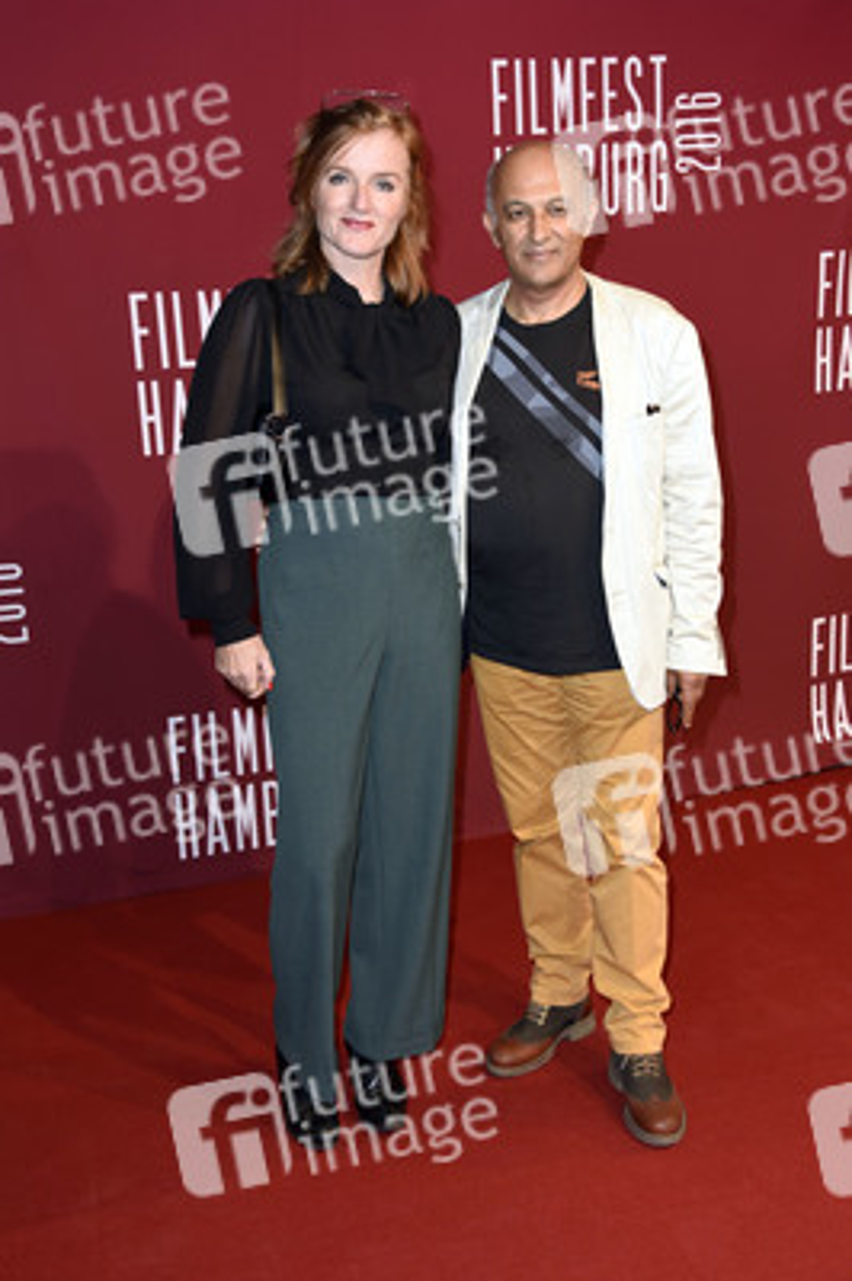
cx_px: 426
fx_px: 1600
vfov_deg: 43.6
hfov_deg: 29.8
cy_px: 640
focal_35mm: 45
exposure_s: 1/200
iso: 800
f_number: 5.6
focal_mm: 45
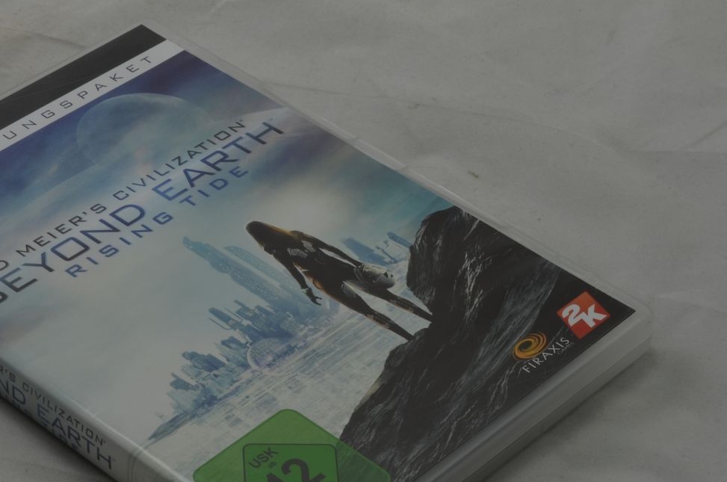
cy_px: 274
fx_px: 2238
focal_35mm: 111
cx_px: 218
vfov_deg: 12.3
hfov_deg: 18.4
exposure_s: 1/4
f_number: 20
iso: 100
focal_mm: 40
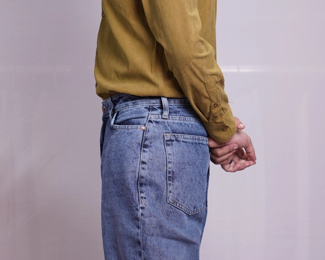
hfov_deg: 20.6
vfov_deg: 16.4
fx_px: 895
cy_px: 225
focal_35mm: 93
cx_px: 161
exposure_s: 1/100
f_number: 3.5
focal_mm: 50
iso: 640
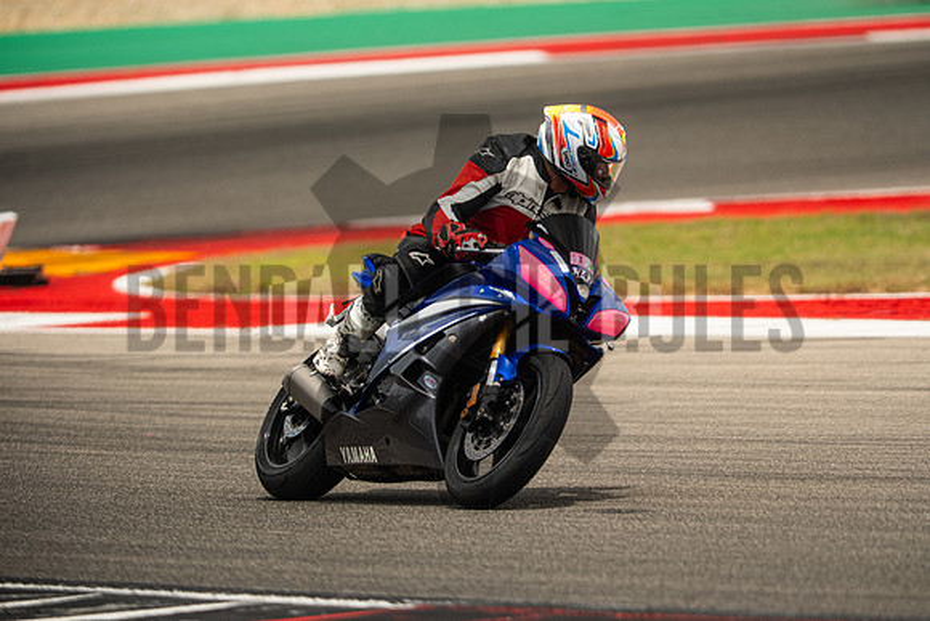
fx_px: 10852
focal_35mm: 420
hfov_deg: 4.9
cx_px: 465
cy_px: 310
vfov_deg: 3.3
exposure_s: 1/4000
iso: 500
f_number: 2.8
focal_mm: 280
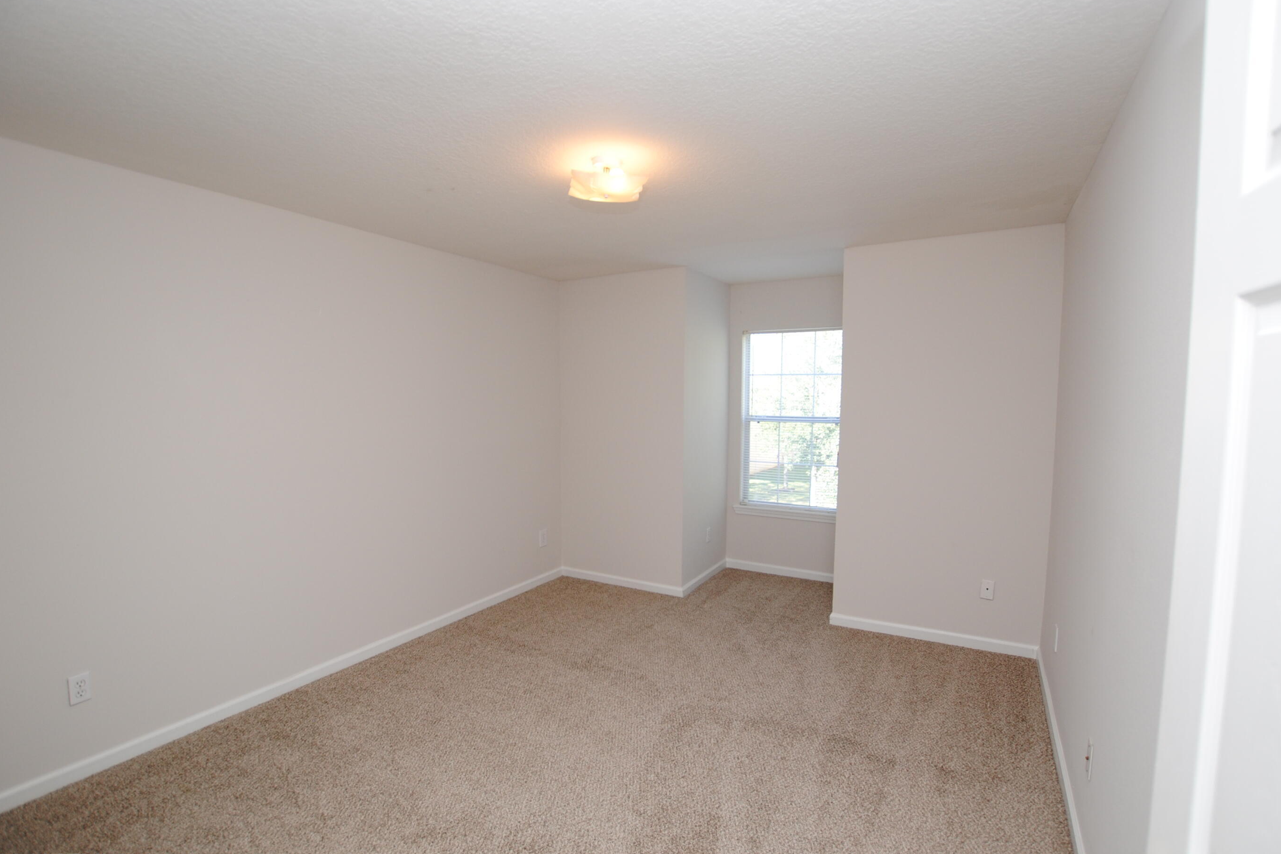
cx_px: 627
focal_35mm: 16
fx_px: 569
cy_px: 447
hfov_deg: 96.7
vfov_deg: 73.7
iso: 200
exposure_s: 1/60
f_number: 4
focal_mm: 10
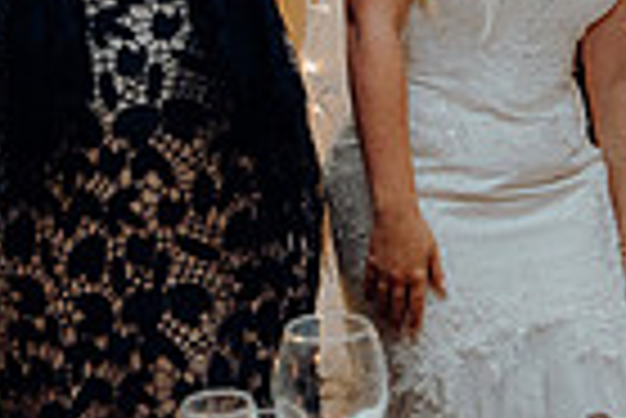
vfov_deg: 13.5
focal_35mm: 100
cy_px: -25
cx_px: 563
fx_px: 1741
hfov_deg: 20.0
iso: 2500
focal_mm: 24
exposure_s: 1/160
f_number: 3.5
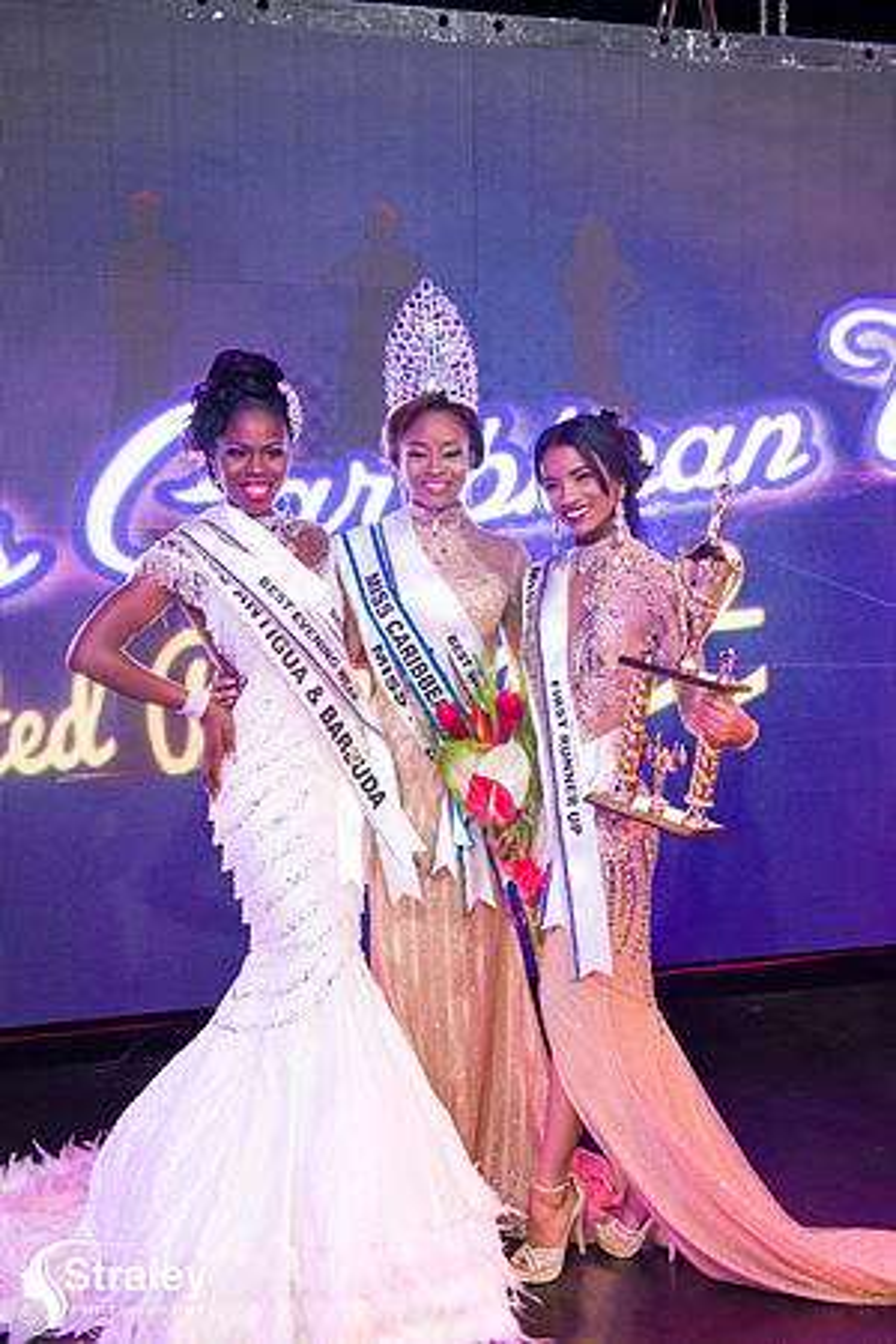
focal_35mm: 44
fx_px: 1643
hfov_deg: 30.5
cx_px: 448
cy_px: 672
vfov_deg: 44.5
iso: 4000
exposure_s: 1/160
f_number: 5
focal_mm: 44
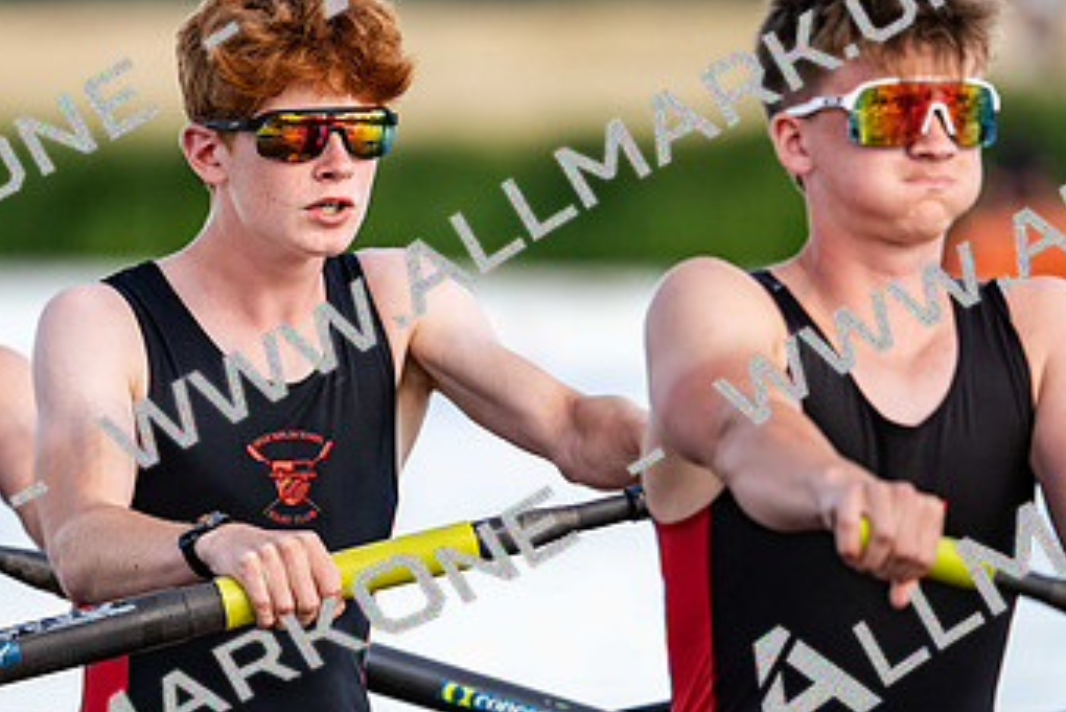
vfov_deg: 2.0
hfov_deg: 3.0
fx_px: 20232
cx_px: 486
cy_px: 478
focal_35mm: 683
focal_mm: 400
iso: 900
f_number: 4.5
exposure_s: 1/2500
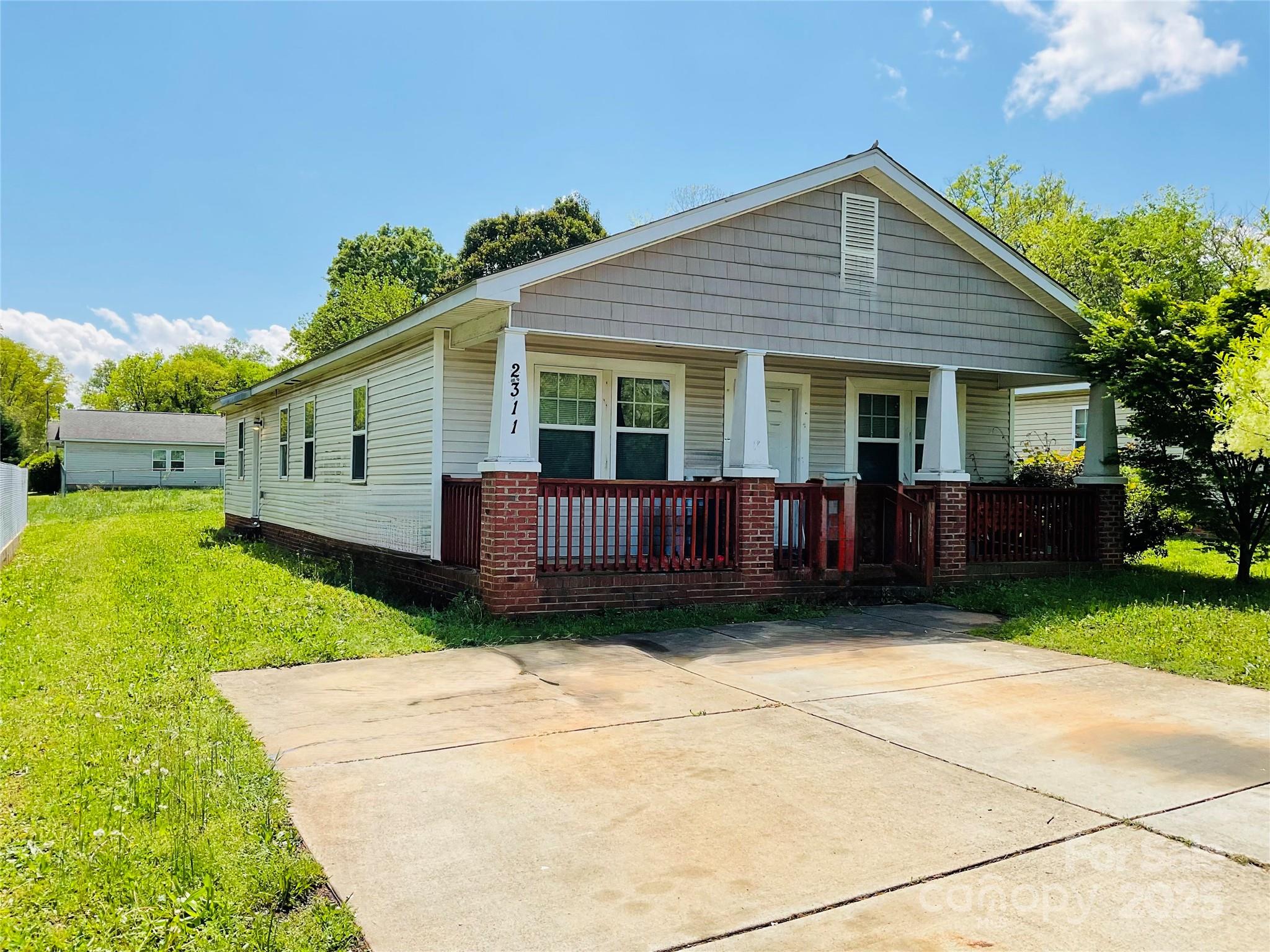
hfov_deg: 61.7
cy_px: 476
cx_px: 635
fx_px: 1064
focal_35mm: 29
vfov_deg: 48.2
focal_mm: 3
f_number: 1.8
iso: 16
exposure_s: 1/2141
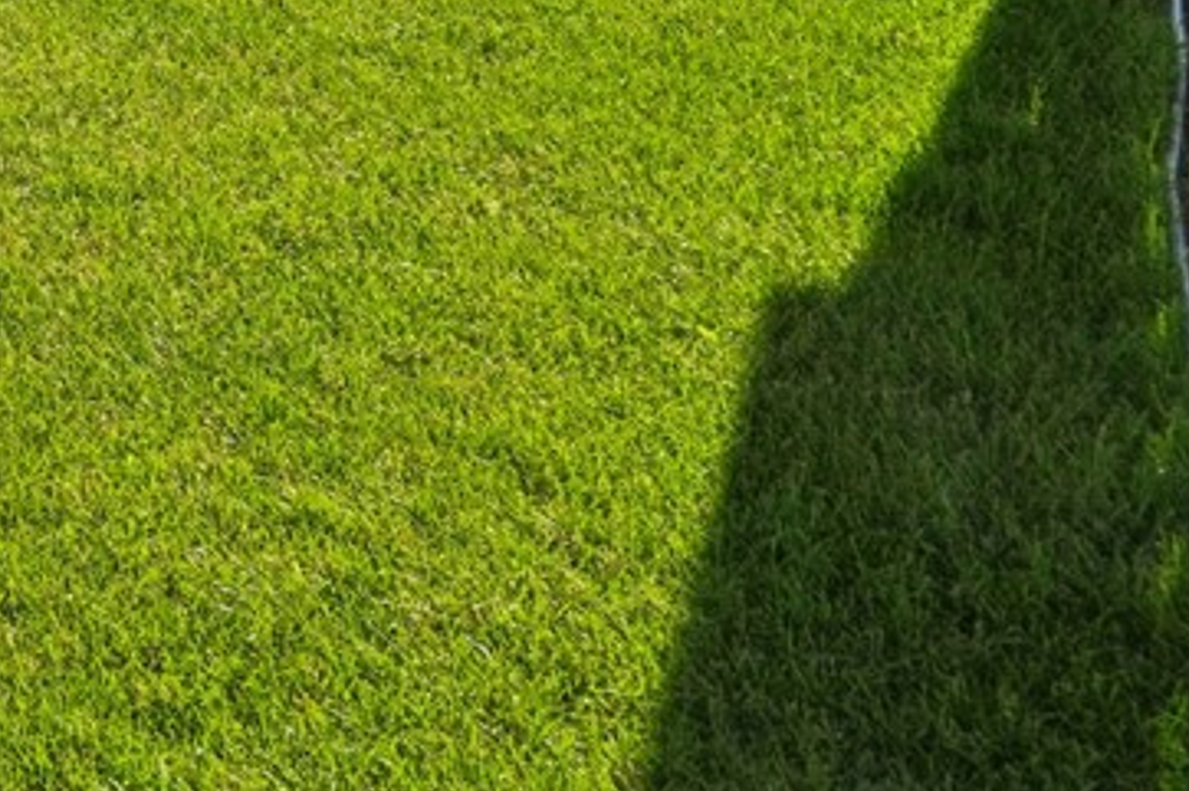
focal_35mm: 75
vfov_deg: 15.3
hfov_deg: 15.9
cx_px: -1545
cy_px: -701
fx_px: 2476
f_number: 10
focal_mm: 16
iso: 640
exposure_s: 1/1250
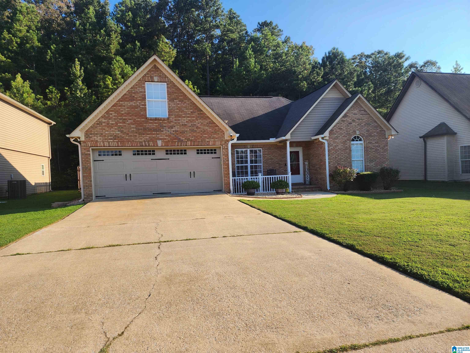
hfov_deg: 73.9
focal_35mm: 23
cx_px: 235
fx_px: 312
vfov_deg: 58.9
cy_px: 176
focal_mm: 6.4
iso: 12
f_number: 1.8
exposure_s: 1/565
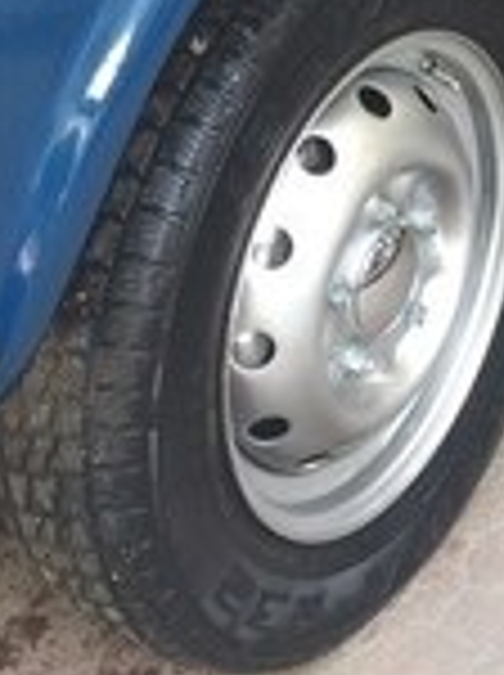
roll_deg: +5.3
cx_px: 518
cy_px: -166
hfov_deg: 15.1
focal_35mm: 96
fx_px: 1869
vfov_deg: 19.1
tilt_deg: -27.9
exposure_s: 1/50
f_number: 2.2
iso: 40
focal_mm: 4.15
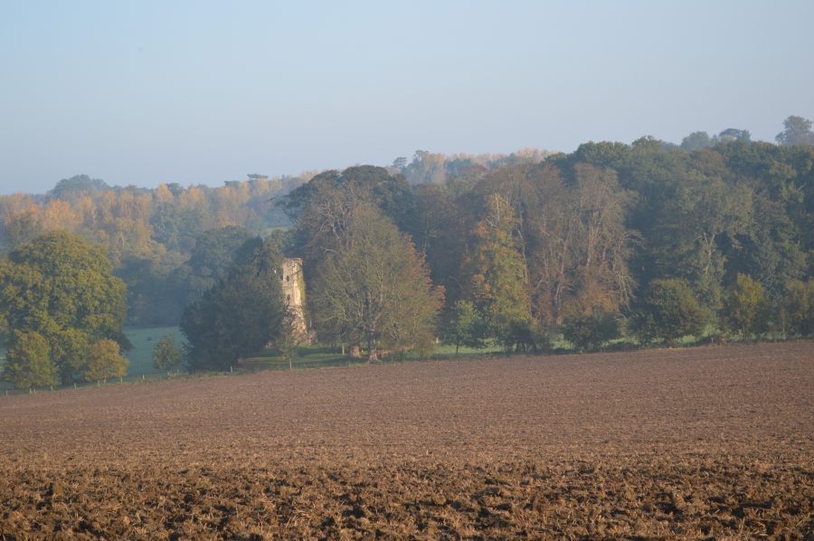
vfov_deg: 16.5
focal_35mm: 82
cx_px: 407
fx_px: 1863
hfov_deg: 24.6
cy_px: 270
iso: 110
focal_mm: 55
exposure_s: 1/125
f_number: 5.6
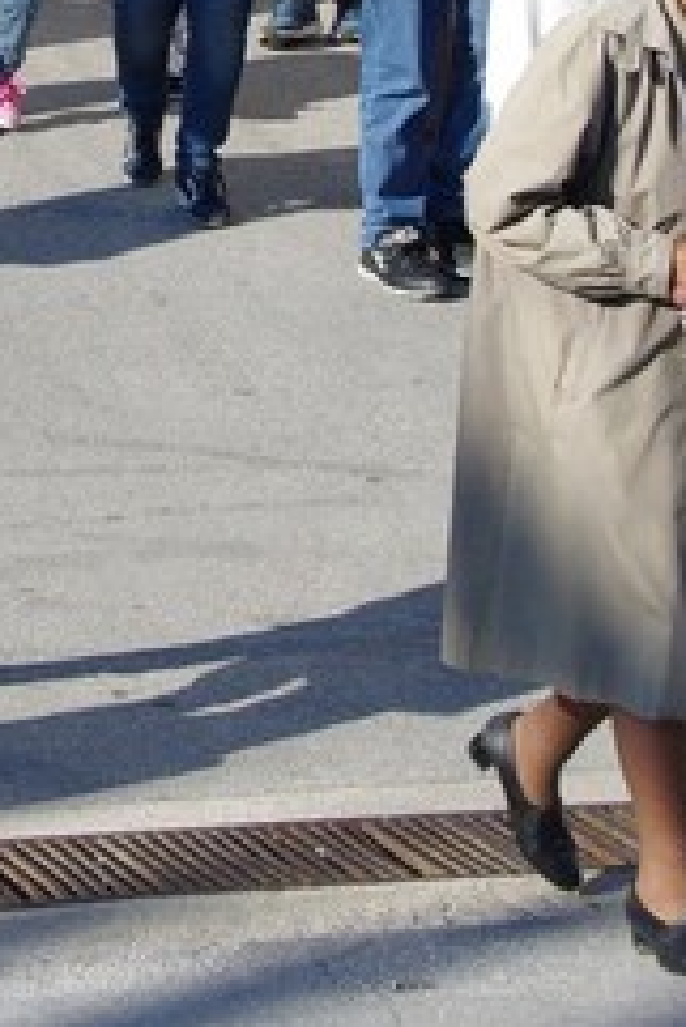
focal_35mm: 199
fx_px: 5679
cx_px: -68
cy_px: -196
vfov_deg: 10.2
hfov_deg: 6.9
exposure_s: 1/250
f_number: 8
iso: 200
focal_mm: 43
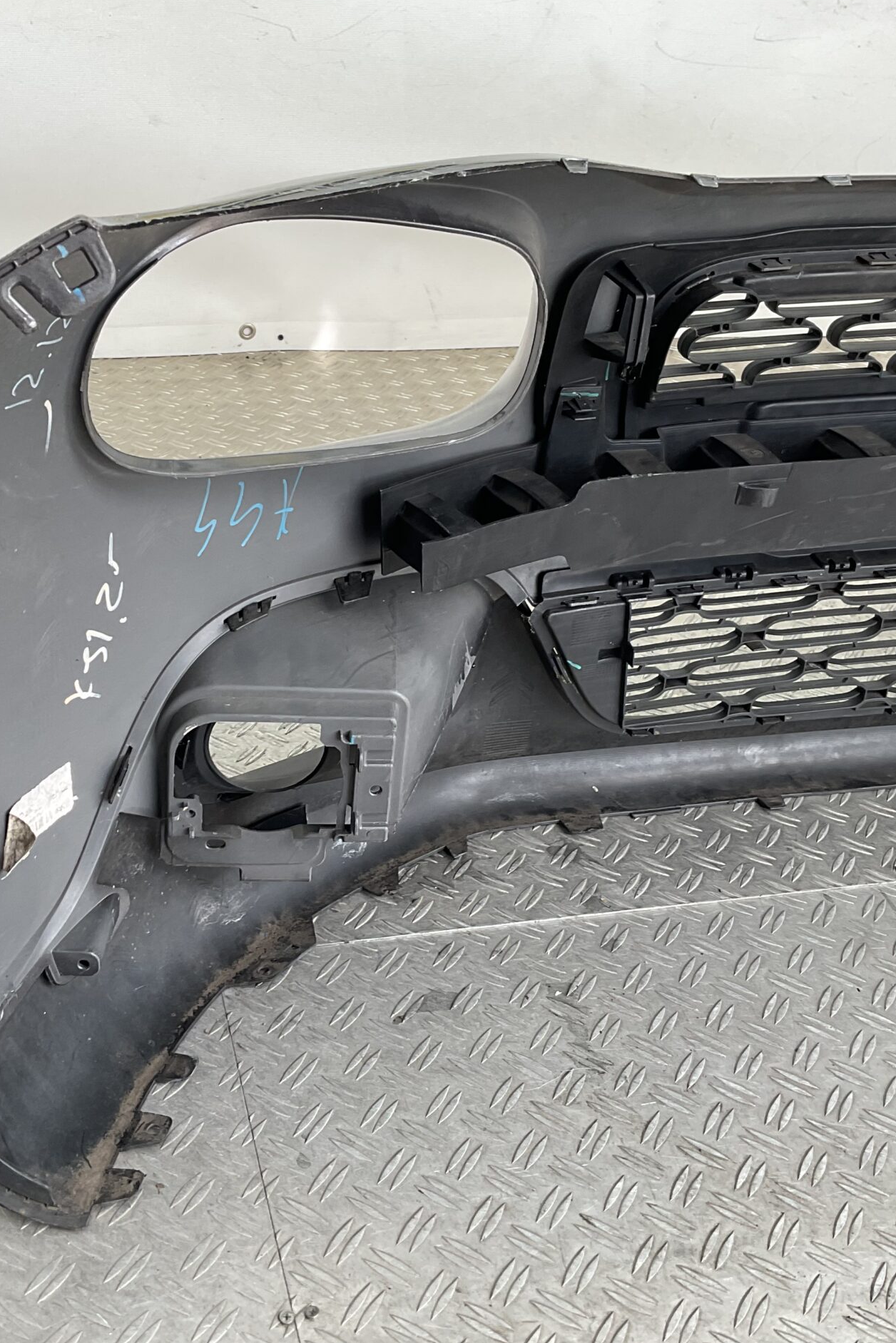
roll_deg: -7.7
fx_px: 1530
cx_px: 370
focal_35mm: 41
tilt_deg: -31.1
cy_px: 663
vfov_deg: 47.4
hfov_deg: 32.6
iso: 20
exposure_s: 1/120
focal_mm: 3
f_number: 1.8
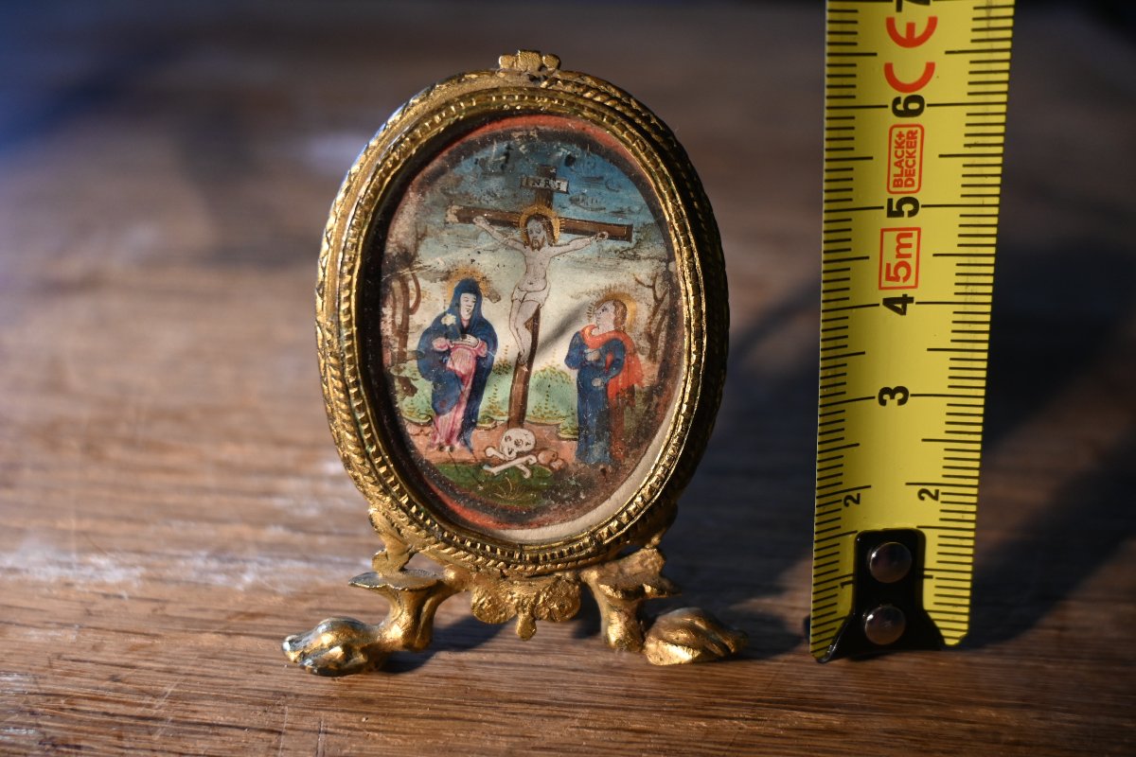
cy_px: 378
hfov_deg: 58.3
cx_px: 568
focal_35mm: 32
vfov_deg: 40.8
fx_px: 1018
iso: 400
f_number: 4
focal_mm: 21.5
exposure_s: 1/160
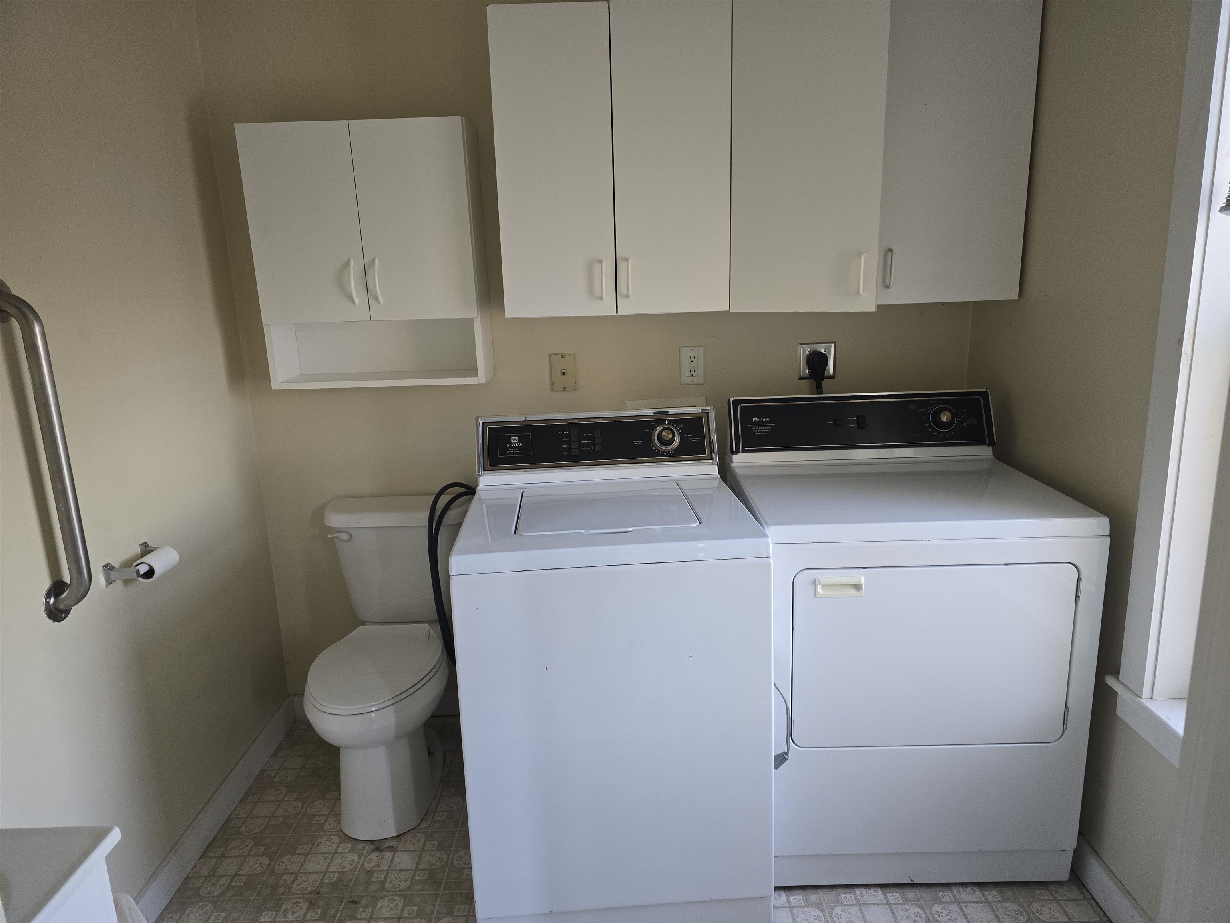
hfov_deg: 73.9
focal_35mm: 23
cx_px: 615
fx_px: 817
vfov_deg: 58.9
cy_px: 462
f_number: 1.7
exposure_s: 1/120
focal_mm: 6.3
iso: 320
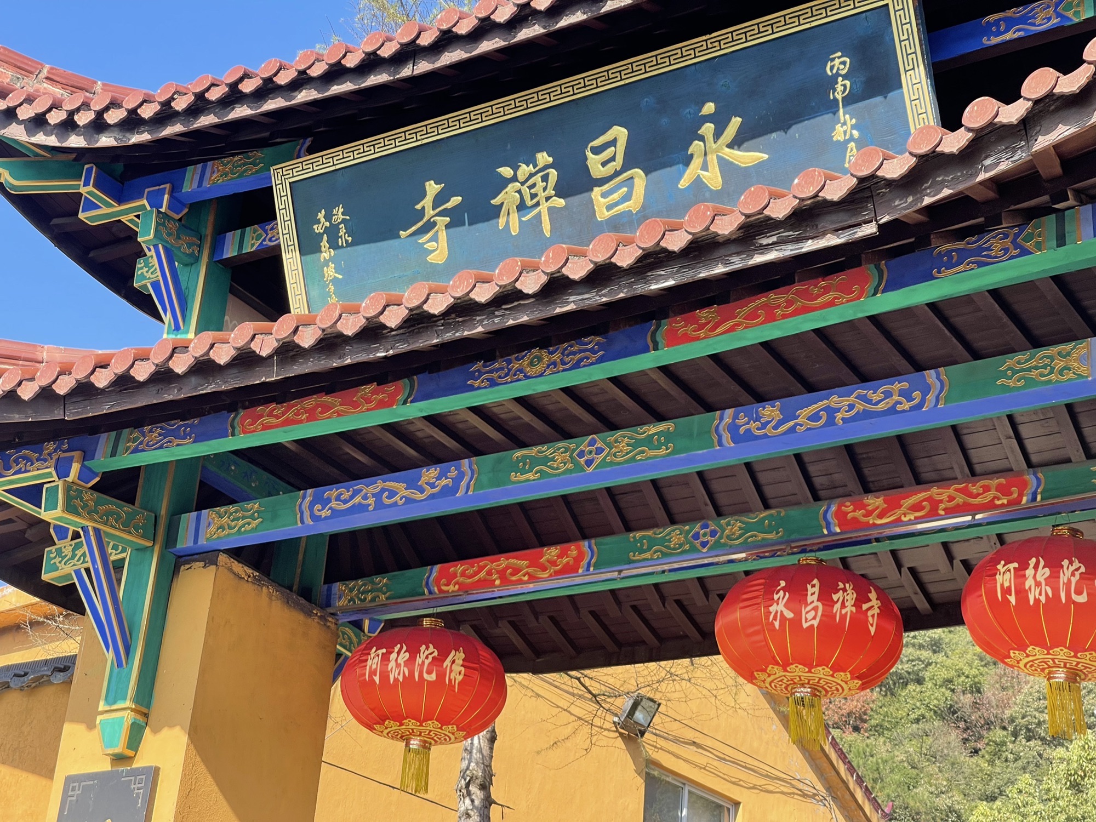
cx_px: 548
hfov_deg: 30.3
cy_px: 411
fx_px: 2026
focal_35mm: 64
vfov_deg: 22.9
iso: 20
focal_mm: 7.5
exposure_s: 1/284
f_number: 2.2
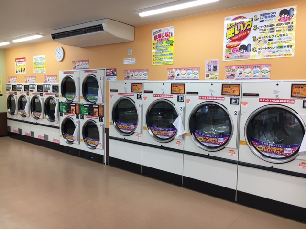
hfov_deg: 61.7
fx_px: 256
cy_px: 114
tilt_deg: -4.7
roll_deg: -1.8
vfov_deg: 48.2
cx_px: 153
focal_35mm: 29
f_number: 2.2
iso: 25
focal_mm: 4.15
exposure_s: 1/40
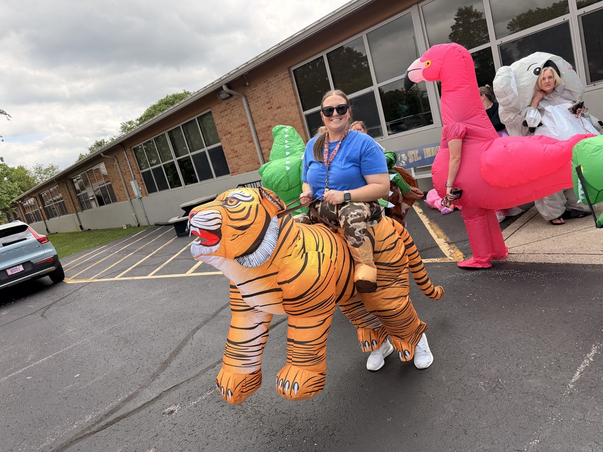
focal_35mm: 24
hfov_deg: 71.6
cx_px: 302
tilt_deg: -7.6
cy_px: 226
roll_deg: +17.3
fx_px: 418
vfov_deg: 56.8
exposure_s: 1/2445
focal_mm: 6.76
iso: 100
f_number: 1.78
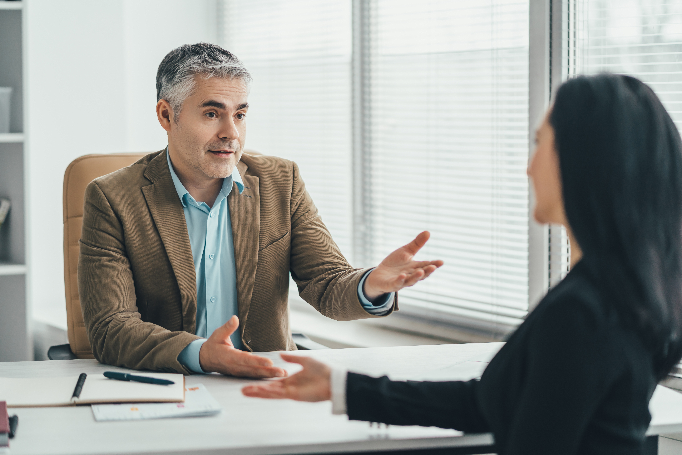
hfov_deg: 23.9
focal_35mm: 85
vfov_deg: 16.1
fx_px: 1610
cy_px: 228
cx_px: 341
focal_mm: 85
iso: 200
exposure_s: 1/200
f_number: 2
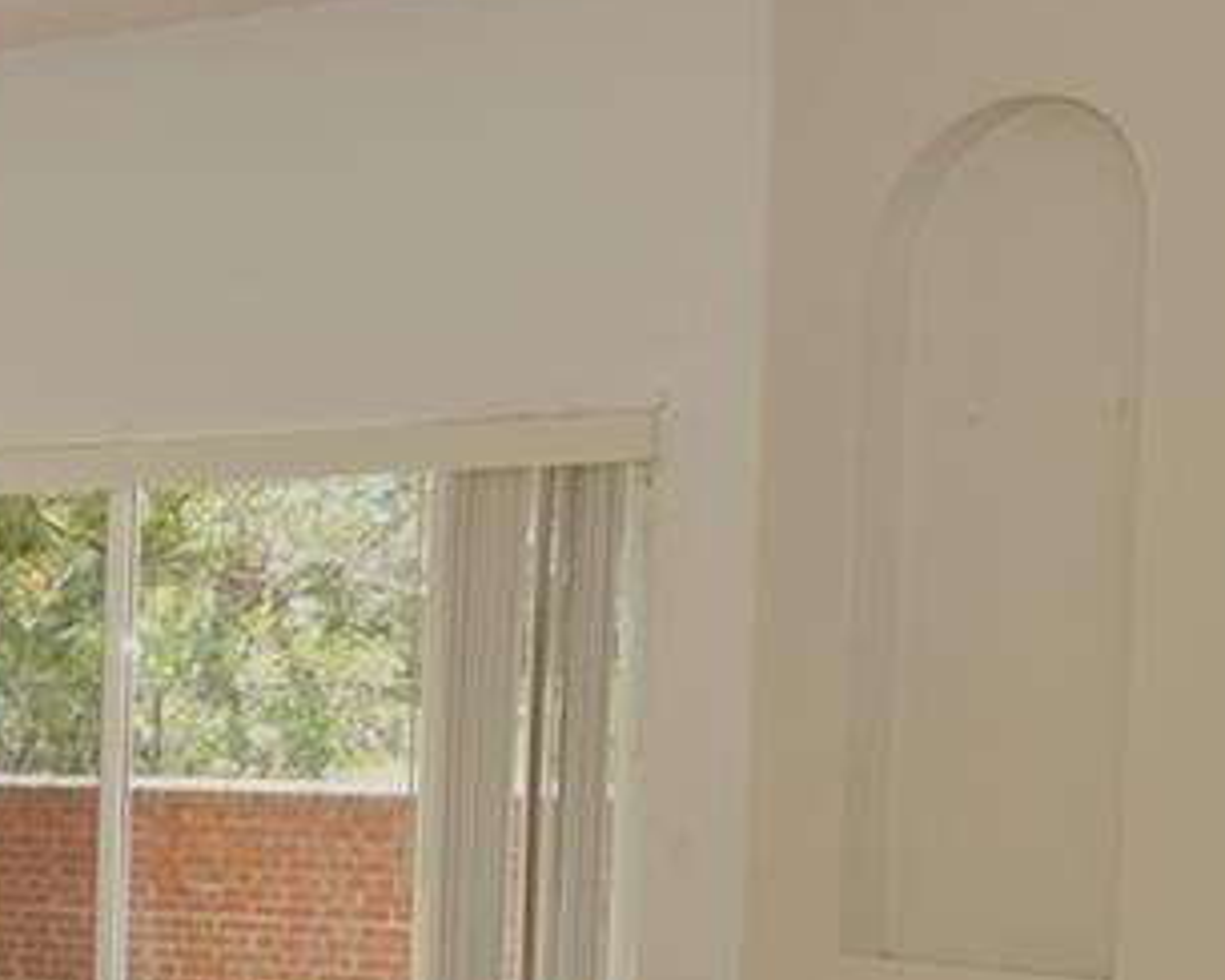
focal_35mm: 69
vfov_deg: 21.8
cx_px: -1217
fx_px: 2502
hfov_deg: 18.4
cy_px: 803
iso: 400
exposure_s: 1/200
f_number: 4
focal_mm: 14
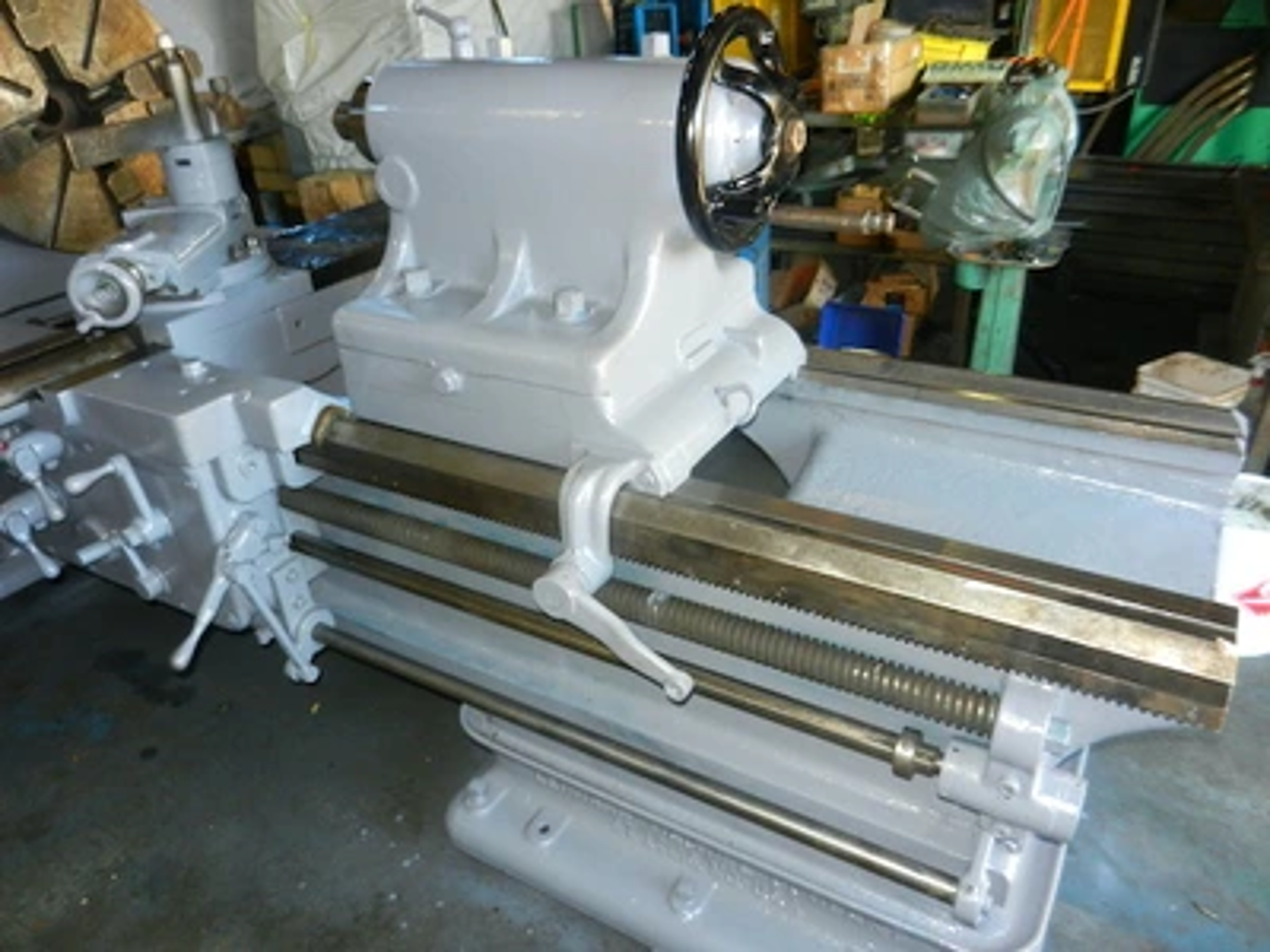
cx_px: 635
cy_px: 476
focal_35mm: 25
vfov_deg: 54.9
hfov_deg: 69.4
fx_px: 917
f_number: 3.5
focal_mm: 4.5
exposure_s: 1/30
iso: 200
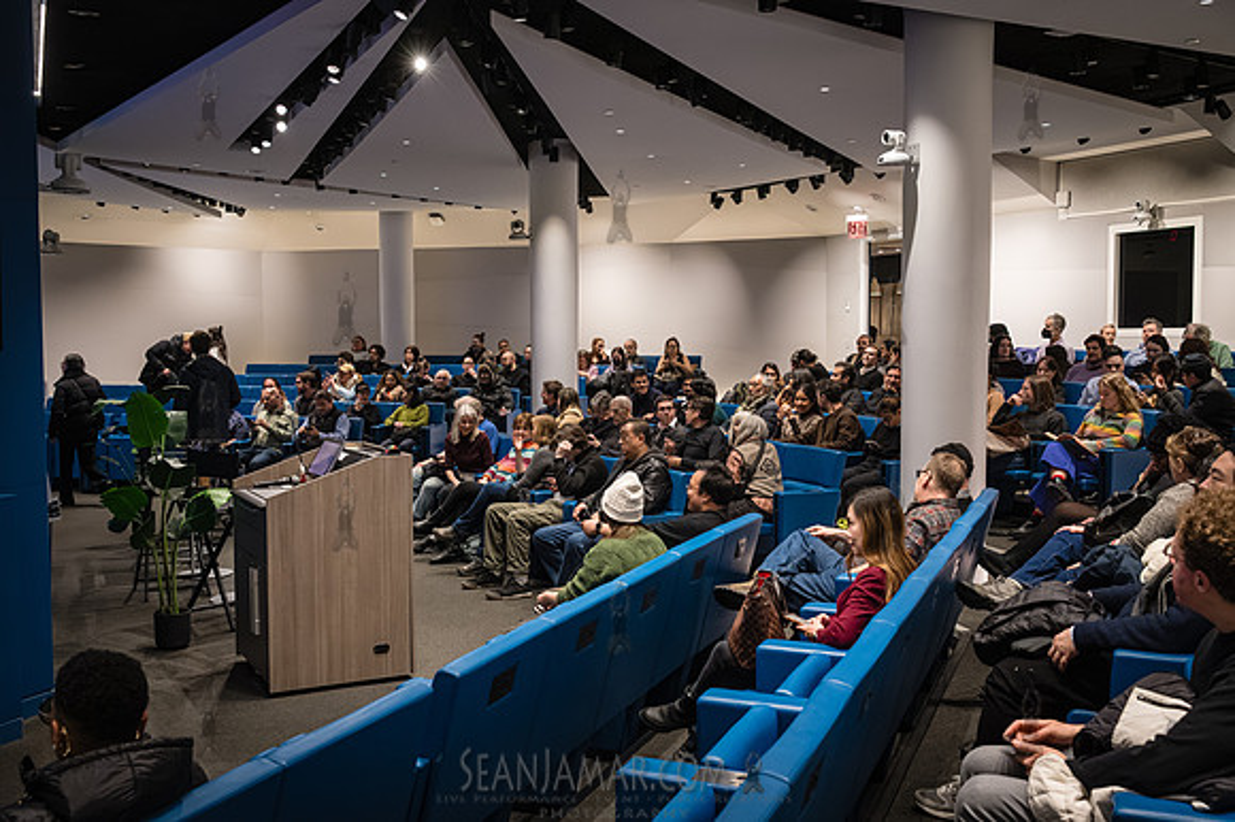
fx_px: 1213
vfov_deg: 37.4
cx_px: 618
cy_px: 411
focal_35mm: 35
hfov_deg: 54.0
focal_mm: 35
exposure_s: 1/250
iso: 6400
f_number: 5.6
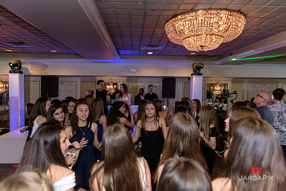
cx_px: 143
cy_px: 96
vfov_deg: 53.2
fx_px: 191
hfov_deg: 73.7
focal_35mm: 24
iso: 1600
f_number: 3.2
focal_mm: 24
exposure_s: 1/125
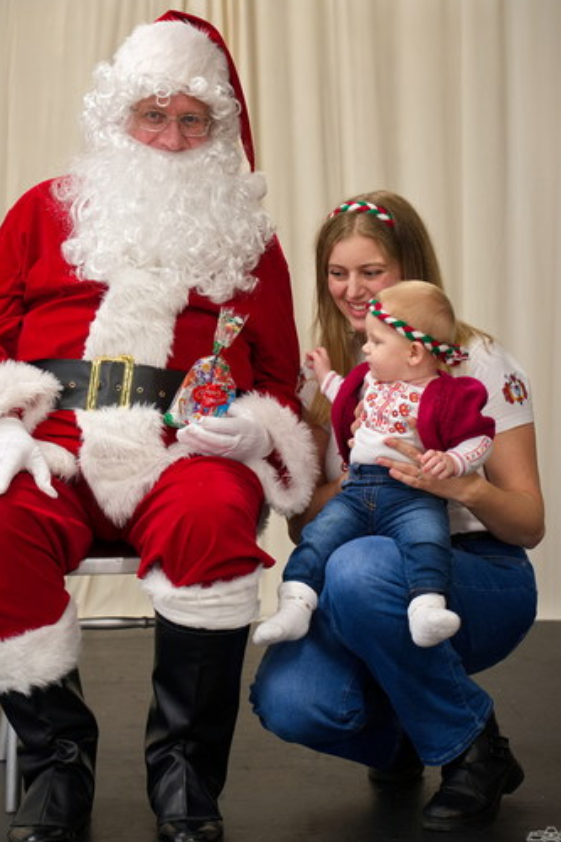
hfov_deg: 25.0
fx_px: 1263
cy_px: 387
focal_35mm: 54
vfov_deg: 36.9
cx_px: 248
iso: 500
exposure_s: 1/50
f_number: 2.5
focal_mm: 45
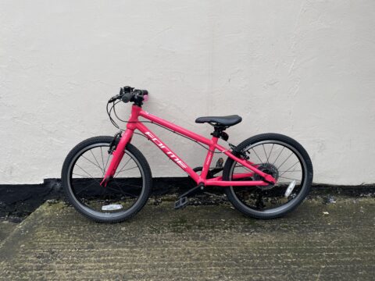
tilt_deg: -15.4
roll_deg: +0.0
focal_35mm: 26
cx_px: 188
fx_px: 282
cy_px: 140
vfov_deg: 53.1
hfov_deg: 67.3
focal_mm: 4.2
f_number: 1.6
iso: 32
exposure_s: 1/344
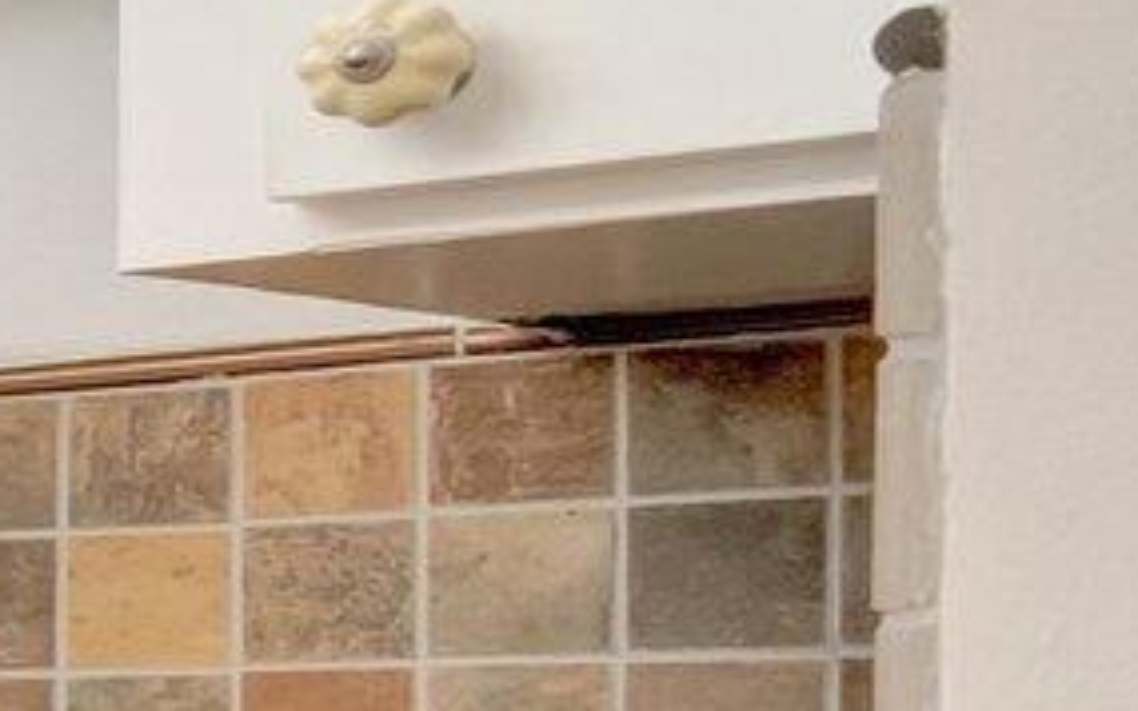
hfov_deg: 9.4
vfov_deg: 11.7
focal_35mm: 110
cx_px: -2927
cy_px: 789
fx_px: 3411
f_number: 8
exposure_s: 1/20
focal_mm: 10
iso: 1100
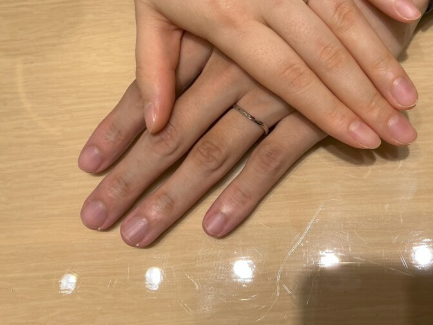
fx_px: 550
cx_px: 267
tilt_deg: -70.5
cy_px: 93
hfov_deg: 42.7
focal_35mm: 44
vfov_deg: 32.4
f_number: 1.8
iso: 20
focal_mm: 3
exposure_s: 1/202
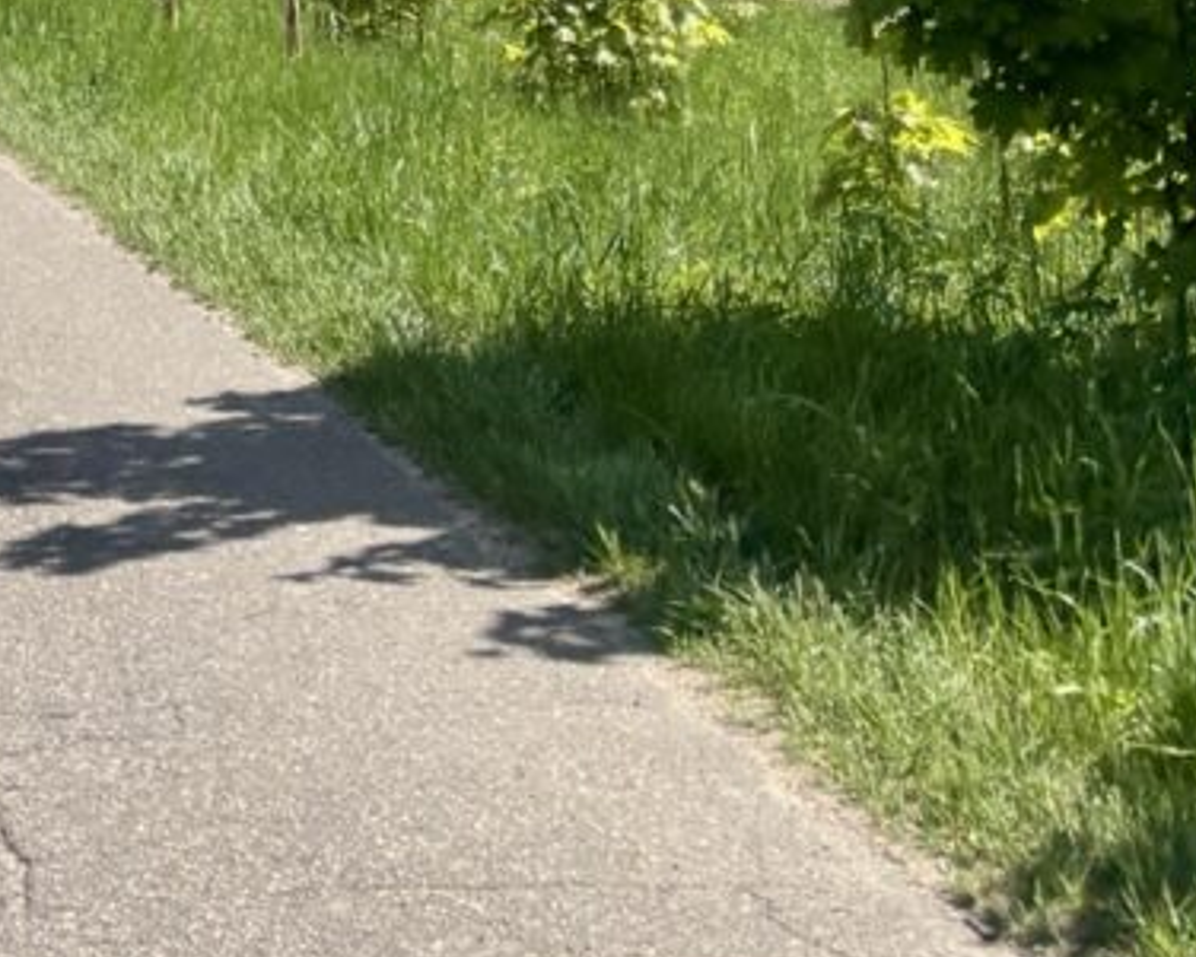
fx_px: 3824
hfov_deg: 16.9
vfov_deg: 13.0
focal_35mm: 108
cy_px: -706
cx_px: -289
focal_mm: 5.96
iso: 50
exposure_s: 1/3650
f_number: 1.6
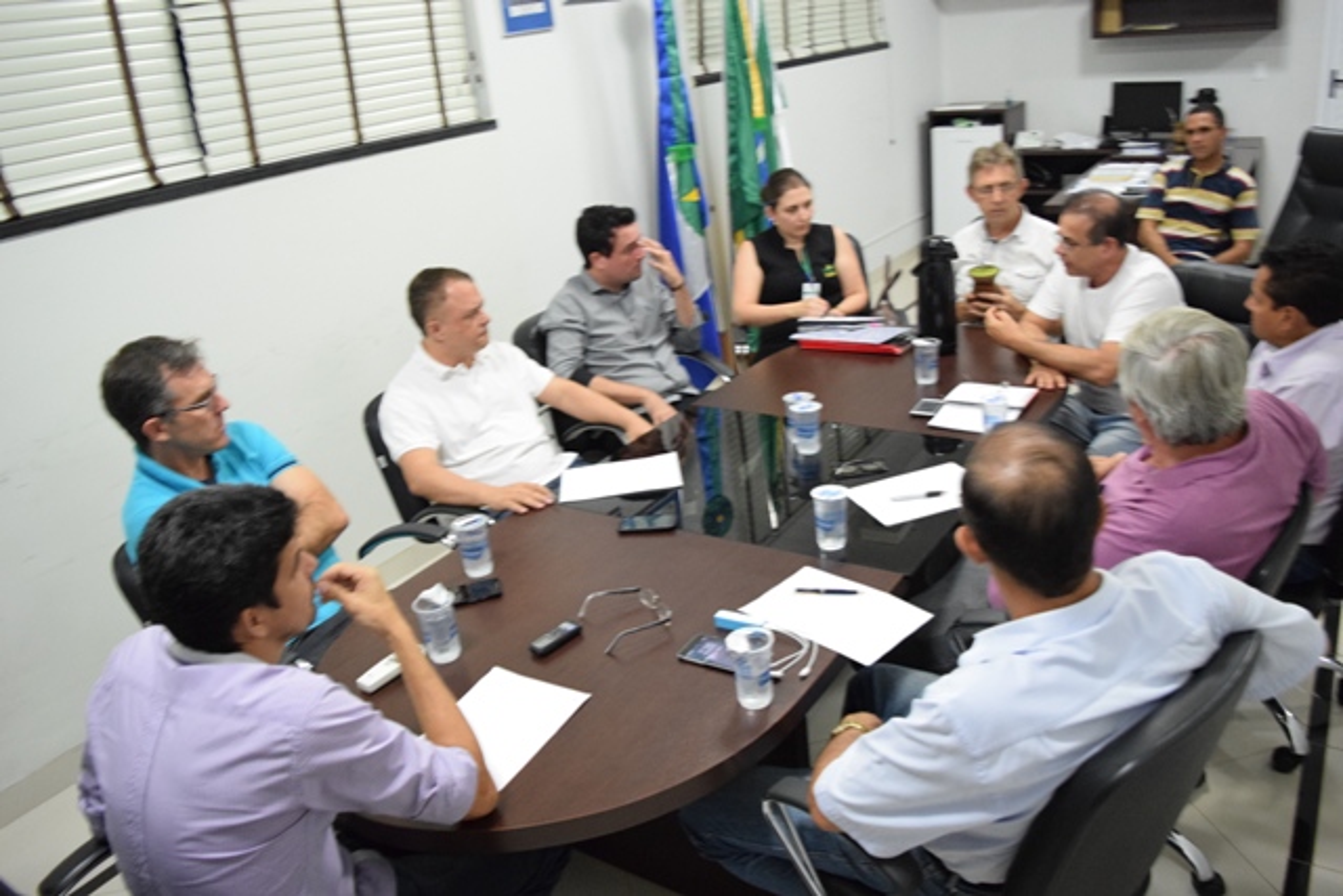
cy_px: 448
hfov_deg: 67.4
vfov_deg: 48.0
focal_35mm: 27
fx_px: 1007
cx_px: 672
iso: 3200
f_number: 3.5
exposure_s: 1/25
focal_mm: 18
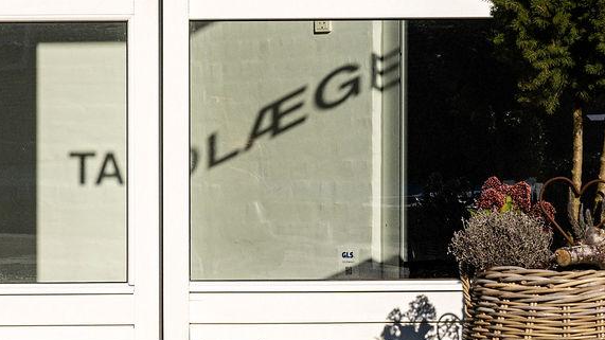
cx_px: 130
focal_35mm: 126
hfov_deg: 16.9
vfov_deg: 9.2
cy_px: -244
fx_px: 2019
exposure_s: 1/200
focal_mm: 33.5
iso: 80
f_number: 11
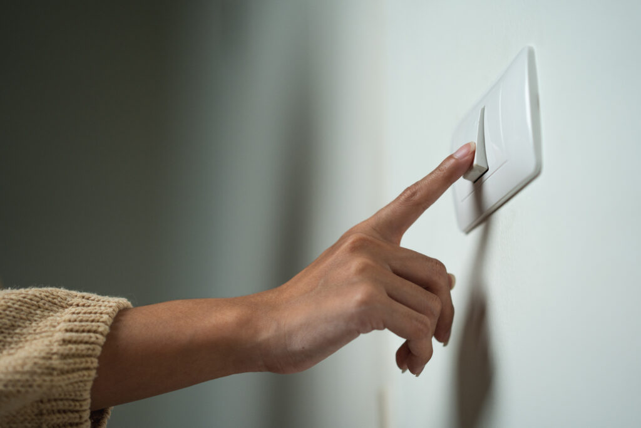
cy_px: 214
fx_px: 979
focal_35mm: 55
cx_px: 320
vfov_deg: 24.6
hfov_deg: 36.2
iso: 500
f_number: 2
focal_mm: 55
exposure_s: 1/320
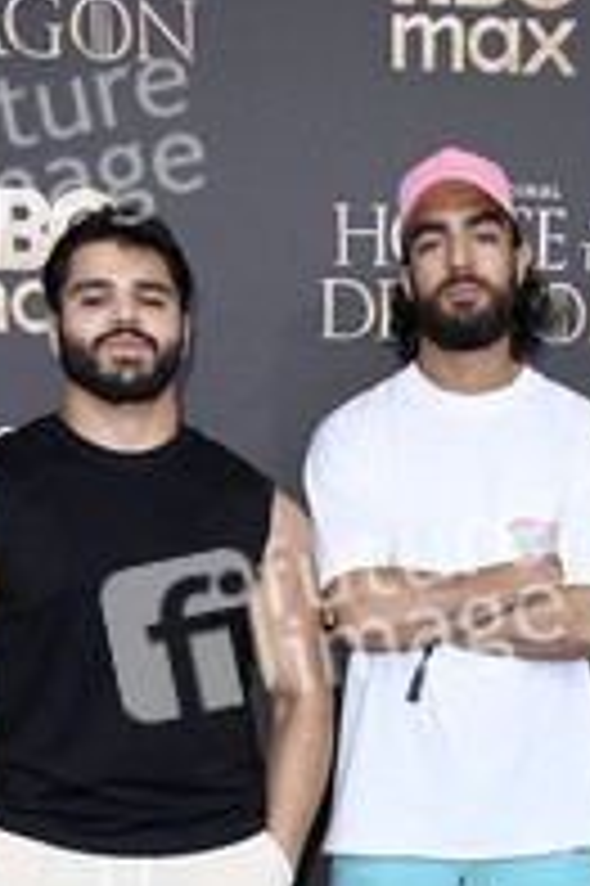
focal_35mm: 73
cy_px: 841
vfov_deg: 26.5
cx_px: 464
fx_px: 1798
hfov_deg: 18.5
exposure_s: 1/250
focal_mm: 36
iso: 400
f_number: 5.6
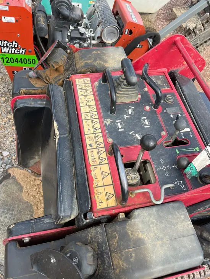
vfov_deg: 67.3
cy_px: 140
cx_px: 105
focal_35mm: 26
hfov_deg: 53.1
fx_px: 210
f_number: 1.6
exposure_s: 1/1009
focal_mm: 5.1
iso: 50
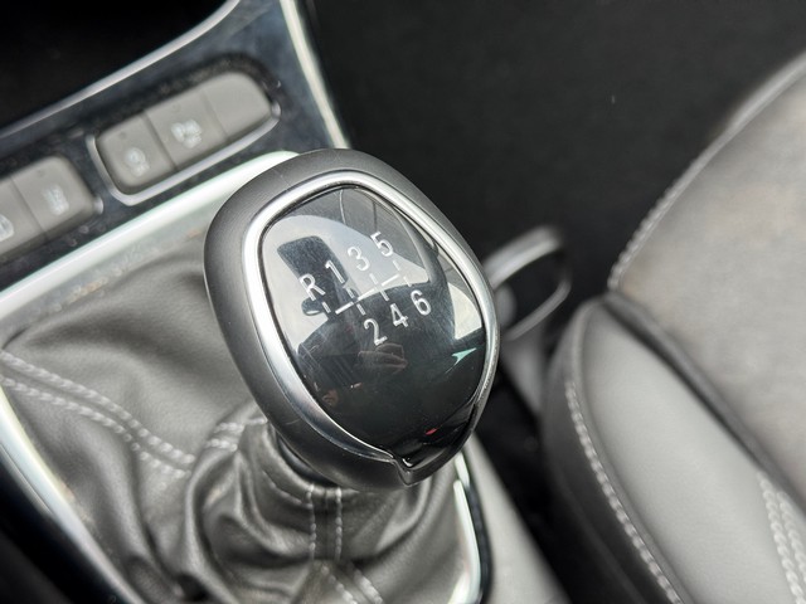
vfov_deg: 30.3
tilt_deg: -70.5
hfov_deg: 39.7
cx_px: 403
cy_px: 302
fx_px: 1118
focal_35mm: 48
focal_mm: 6.76
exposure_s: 1/60
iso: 250
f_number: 1.78
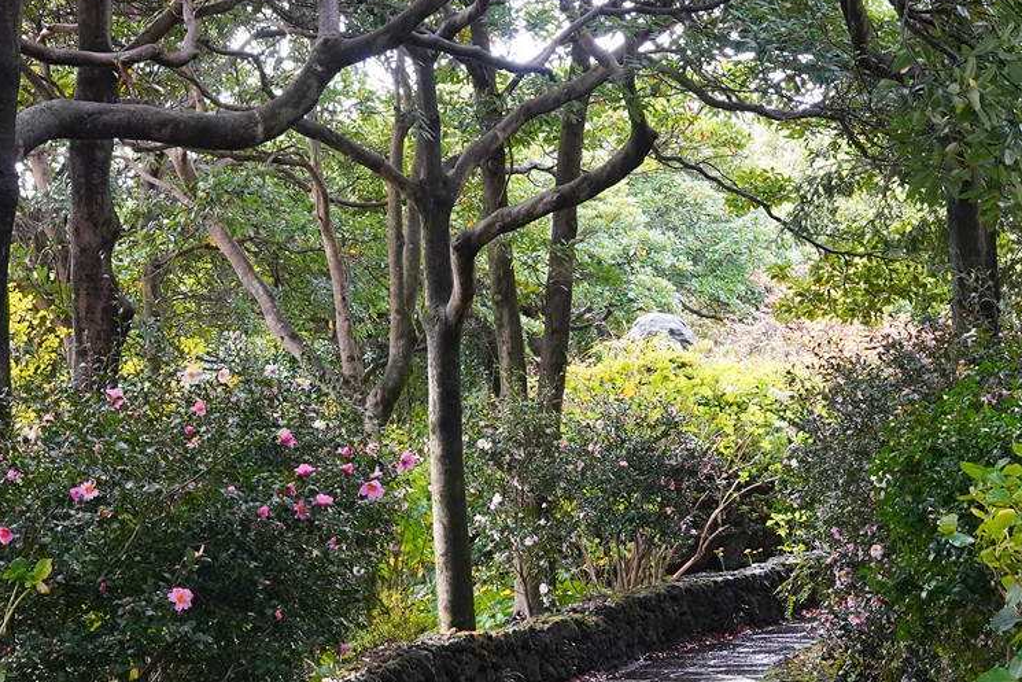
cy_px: 478
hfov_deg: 21.7
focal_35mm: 94
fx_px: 2669
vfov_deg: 14.5
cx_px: 594
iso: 1600
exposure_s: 1/100
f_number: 8
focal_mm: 35
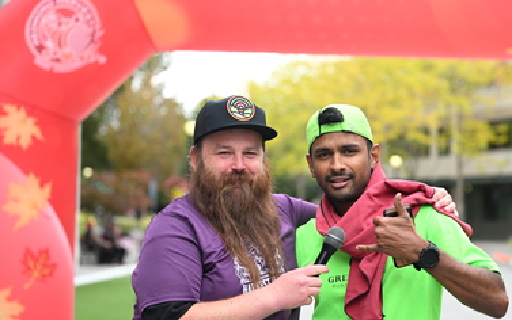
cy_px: 161
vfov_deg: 12.6
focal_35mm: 104
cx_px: 304
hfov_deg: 20.0
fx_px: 1452
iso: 640
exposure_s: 1/1600
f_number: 2.8
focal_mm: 70
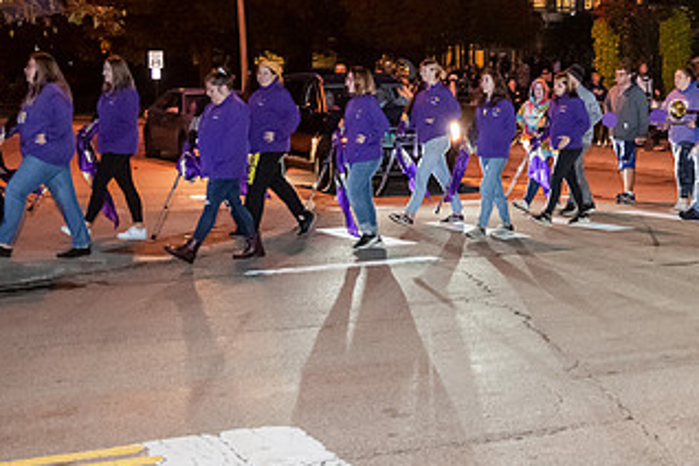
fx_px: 1417
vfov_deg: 18.5
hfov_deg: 27.0
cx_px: 593
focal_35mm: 73
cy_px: 107
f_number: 4.5
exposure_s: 1/60
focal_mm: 40
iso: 6400
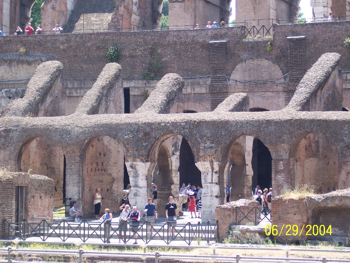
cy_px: 132
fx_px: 1153
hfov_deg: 17.3
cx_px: 175
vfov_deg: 13.0
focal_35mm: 114
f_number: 4.8
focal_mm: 24
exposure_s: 1/180
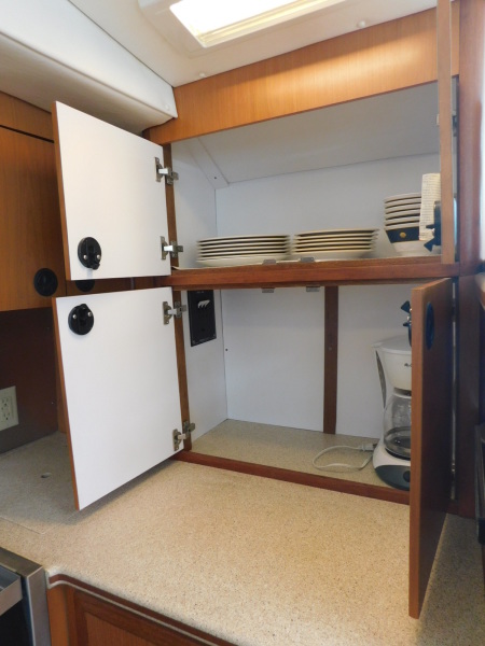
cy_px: 323
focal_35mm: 23
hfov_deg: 58.9
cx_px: 242
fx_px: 430
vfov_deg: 73.9
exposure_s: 1/30
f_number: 3
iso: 250
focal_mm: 4
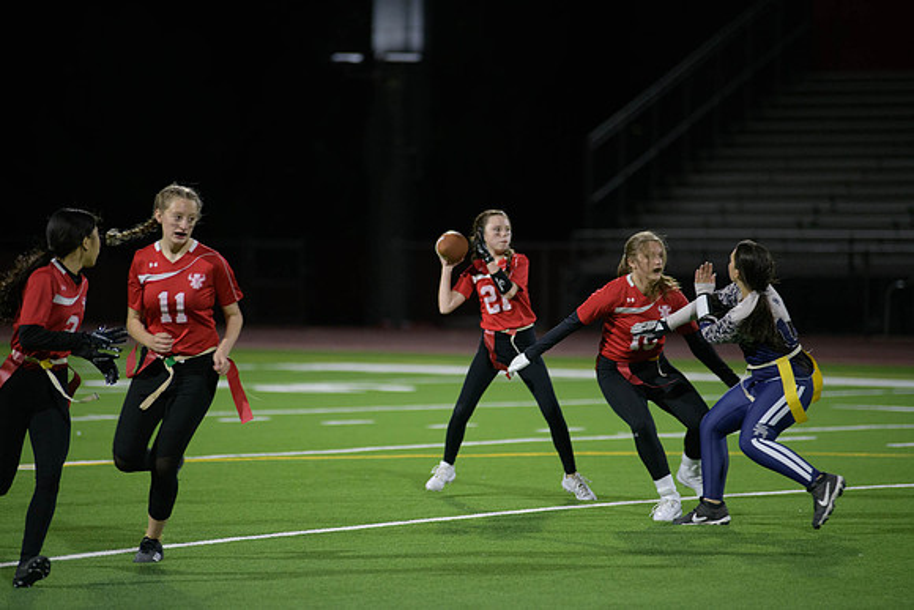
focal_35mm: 200
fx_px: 5079
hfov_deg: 10.3
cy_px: 305
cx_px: 457
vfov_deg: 6.9
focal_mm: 200
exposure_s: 1/640
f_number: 2.8
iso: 2800
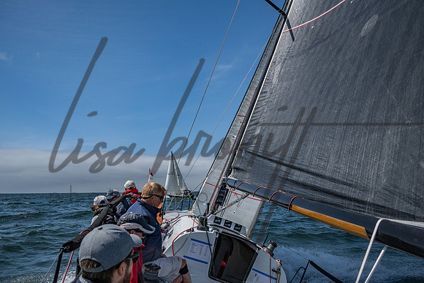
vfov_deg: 46.2
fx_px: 331
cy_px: 142
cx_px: 217
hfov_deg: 65.2
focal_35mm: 28
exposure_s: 1/5000
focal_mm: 27
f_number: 6.3
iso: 200
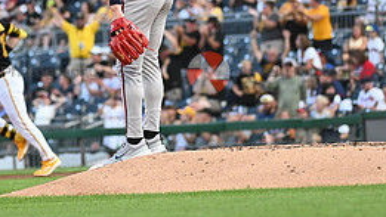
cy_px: 24
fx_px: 4761
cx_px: 154
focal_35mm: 465
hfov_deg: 4.6
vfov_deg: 2.6
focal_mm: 200
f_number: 4
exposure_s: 1/2000
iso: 2500
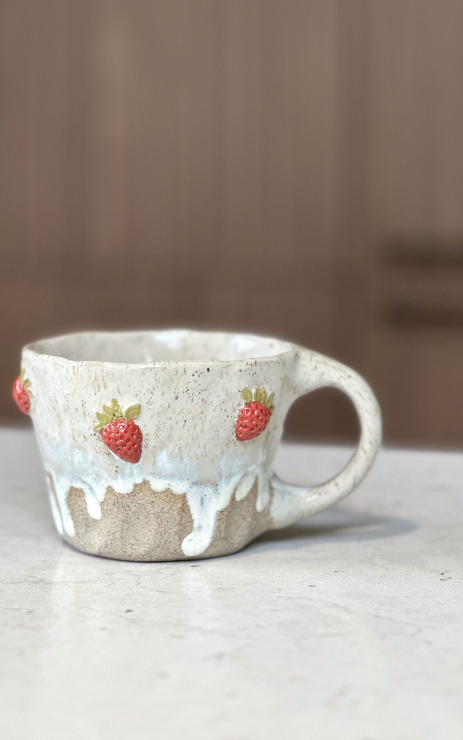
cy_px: 370
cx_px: 195
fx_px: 1655
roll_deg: -0.8
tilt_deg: -6.7
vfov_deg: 25.2
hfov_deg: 15.9
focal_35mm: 82
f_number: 2.8
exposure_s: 1/100
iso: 200
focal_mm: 9
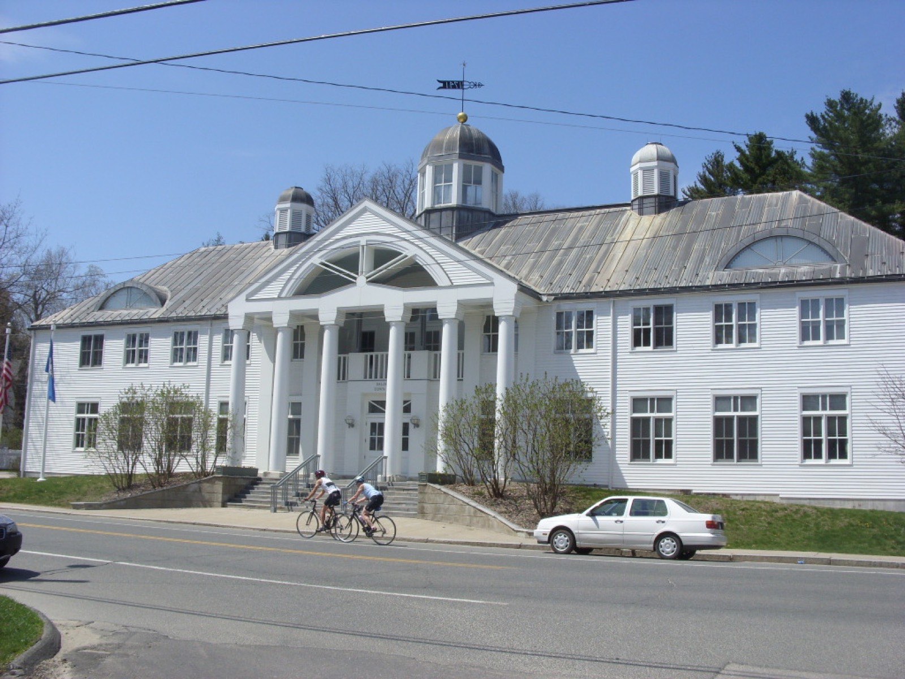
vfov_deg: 37.7
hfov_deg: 49.0
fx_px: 993
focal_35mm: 38
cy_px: 340
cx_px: 452
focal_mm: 6.3
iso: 50
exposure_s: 1/676
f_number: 4.9
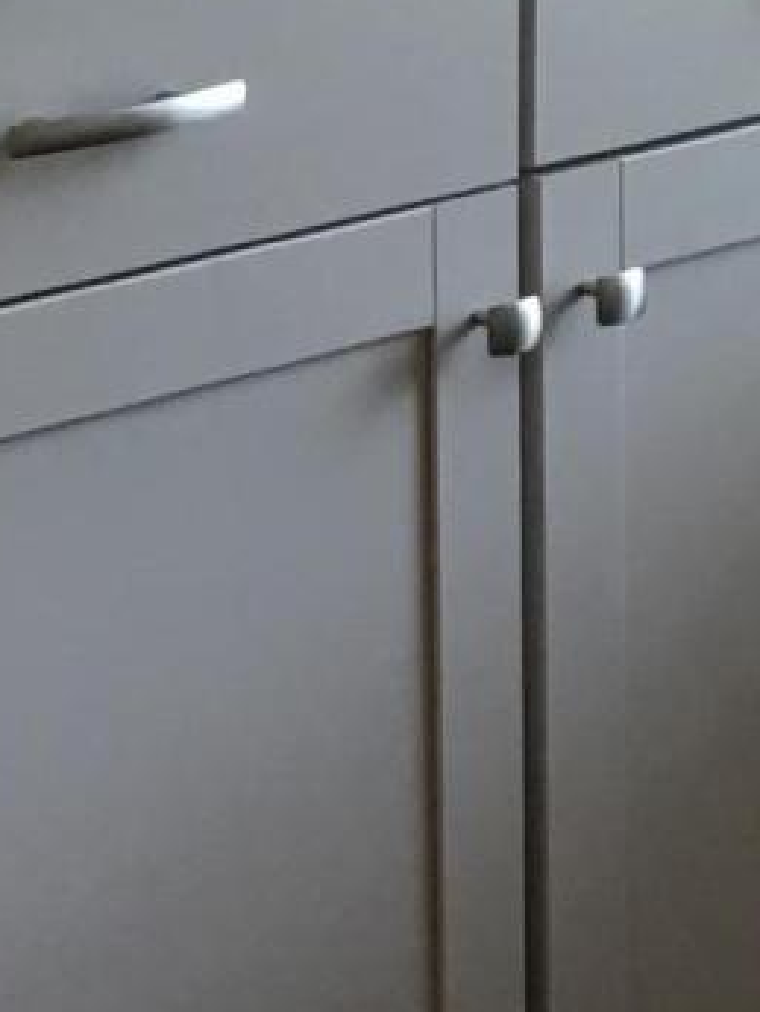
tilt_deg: -11.7
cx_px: 9
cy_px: 79
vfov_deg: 11.7
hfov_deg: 8.8
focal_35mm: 168
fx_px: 4915
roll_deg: +0.8
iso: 32
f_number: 2.2
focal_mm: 4.15
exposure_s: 1/15
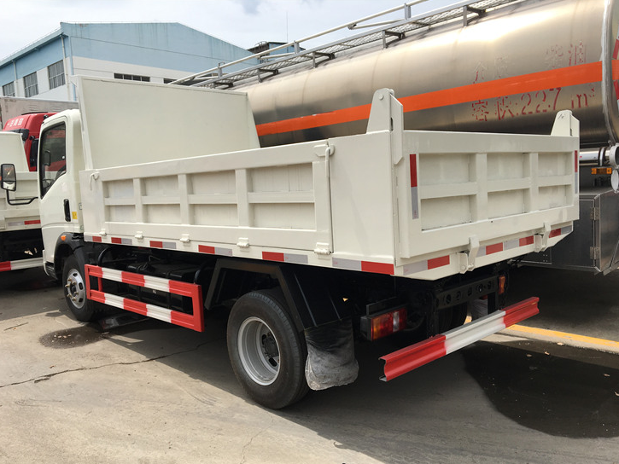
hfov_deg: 59.9
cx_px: 302
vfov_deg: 46.8
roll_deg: +1.4
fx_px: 537
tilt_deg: -6.8
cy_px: 238
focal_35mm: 30
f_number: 2.2
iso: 25
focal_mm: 4.15
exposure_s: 1/1876
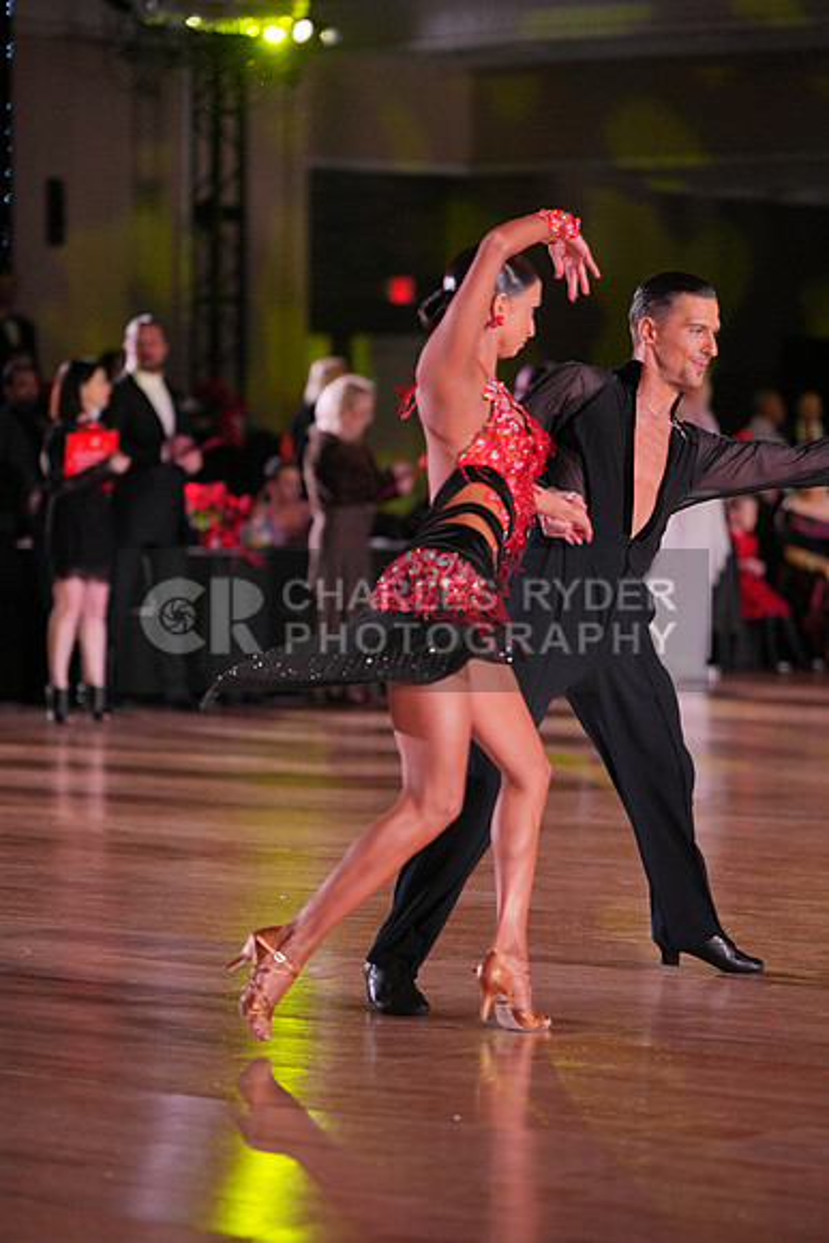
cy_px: 622
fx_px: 4591
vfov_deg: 15.4
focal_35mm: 133
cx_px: 414
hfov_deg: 10.3
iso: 1600
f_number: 2.8
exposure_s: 1/800
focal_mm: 133
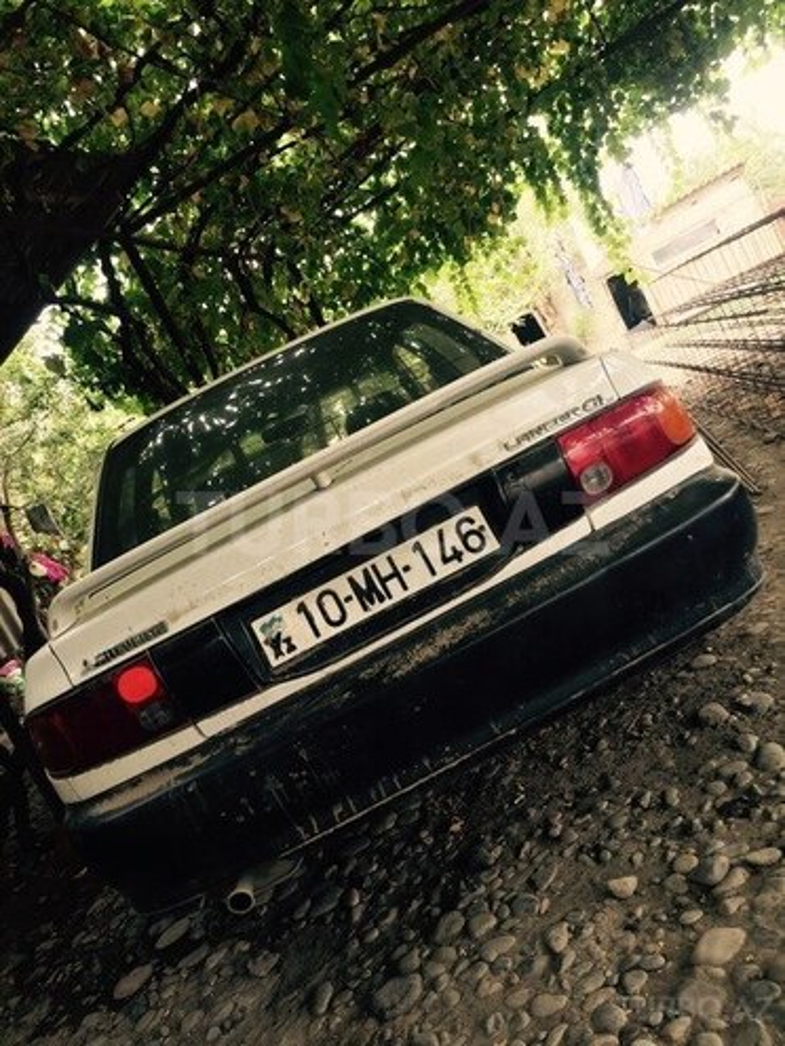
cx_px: 392
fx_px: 877
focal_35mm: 29
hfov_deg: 48.2
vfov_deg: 61.7
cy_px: 523
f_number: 2.2
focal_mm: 4.15
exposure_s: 1/50
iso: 32
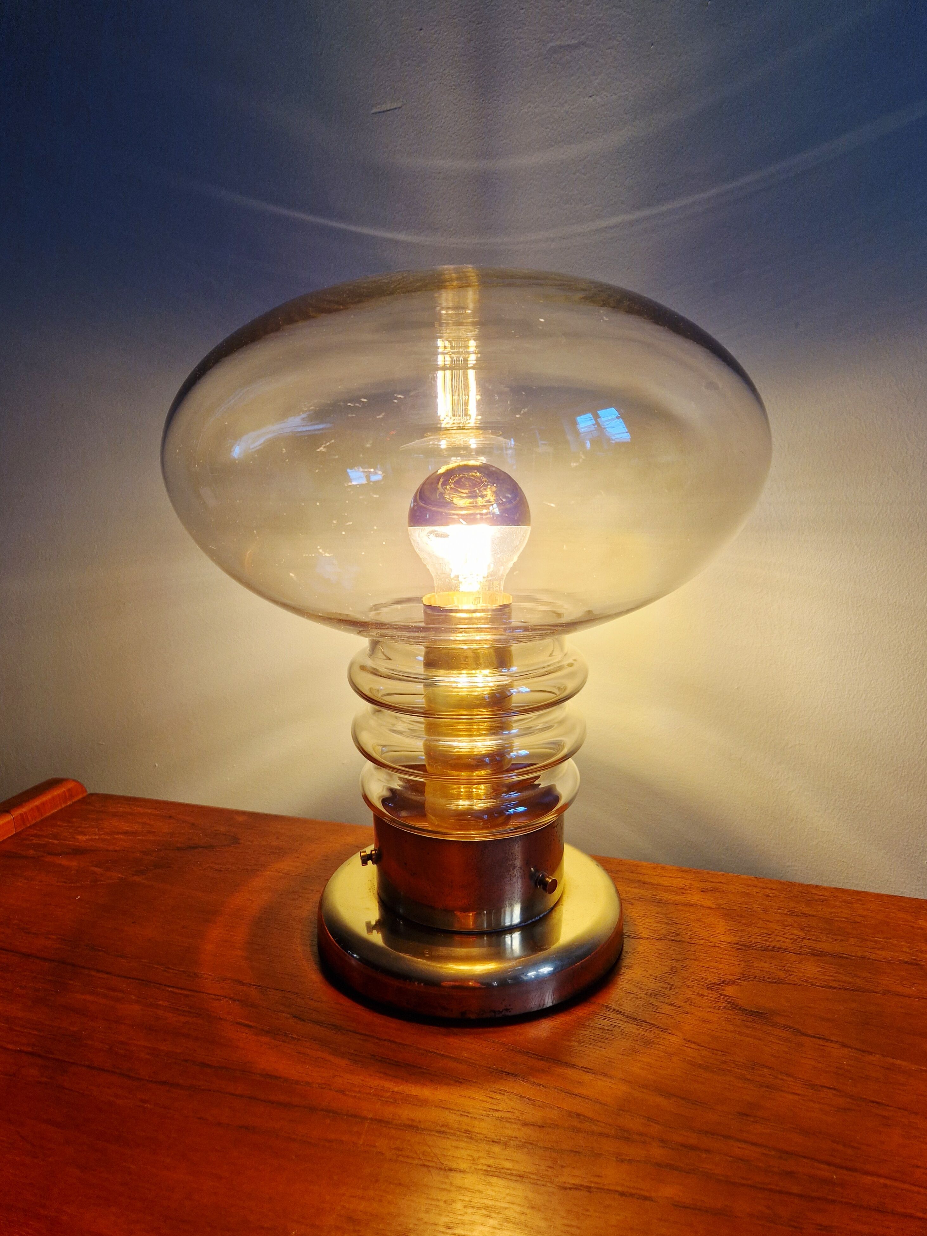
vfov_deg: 73.9
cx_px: 464
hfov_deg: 58.9
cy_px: 618
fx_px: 821
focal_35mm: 23
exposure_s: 1/100
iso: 100
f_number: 1.8
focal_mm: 5.4
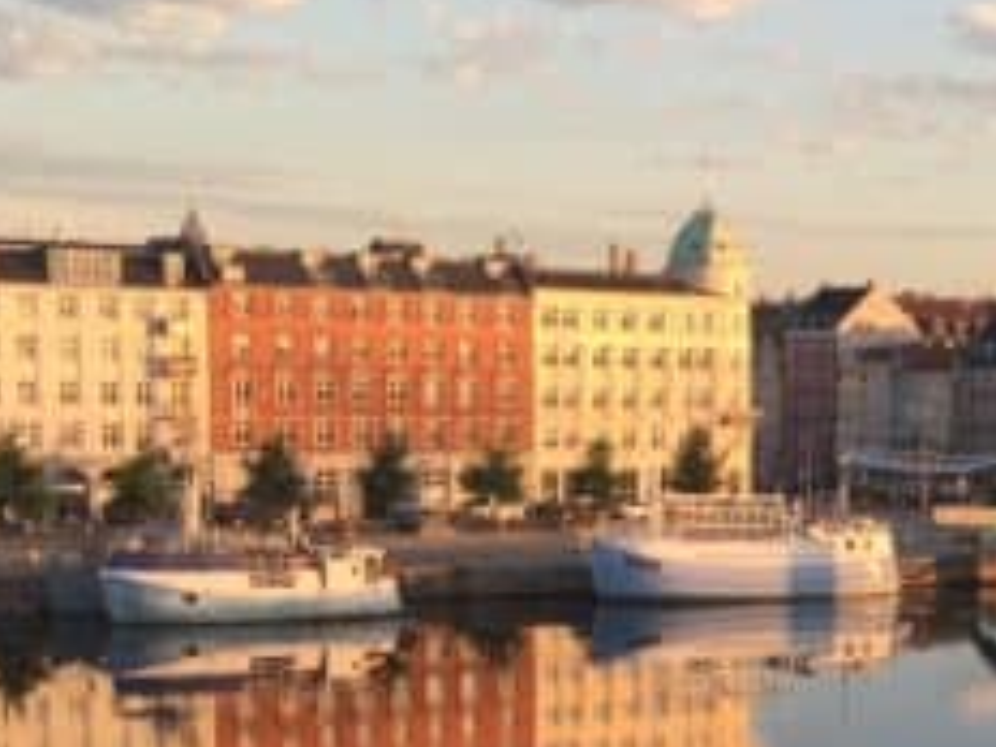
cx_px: 1159
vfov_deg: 17.2
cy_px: 653
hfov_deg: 21.5
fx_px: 2446
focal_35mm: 85
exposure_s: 1/388
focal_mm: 4.15
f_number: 2.2
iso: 32
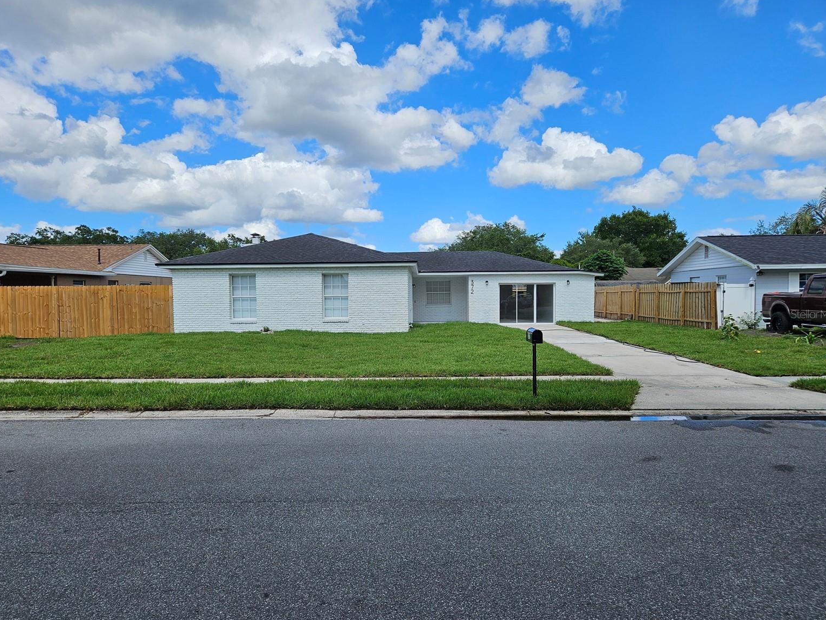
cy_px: 314
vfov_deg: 56.8
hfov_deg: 71.6
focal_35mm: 24
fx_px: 573
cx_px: 411
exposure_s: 1/1894
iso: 25
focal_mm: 5.4
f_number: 1.8
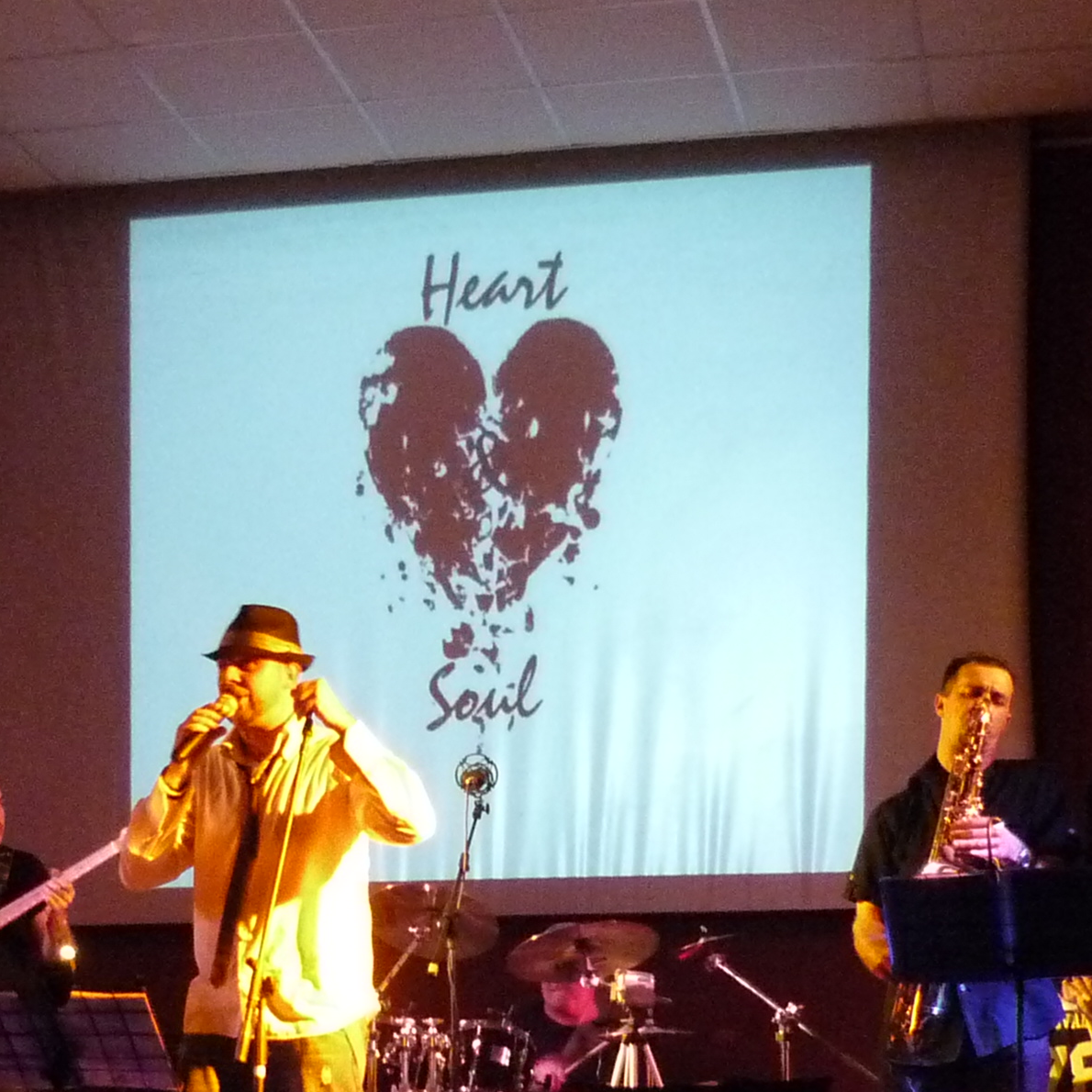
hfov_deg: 21.5
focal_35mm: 80
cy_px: 967
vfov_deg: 21.2
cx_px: 332
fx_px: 2855
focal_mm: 5.5
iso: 800
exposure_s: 1/30
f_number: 2.8
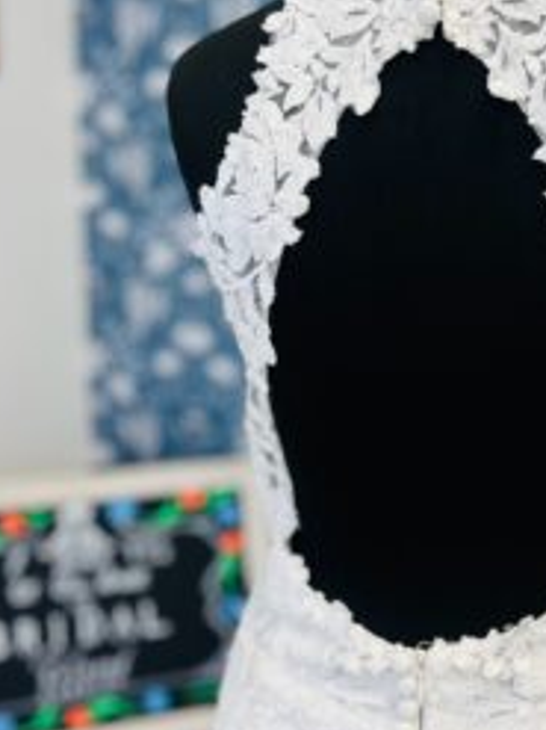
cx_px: 443
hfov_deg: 31.3
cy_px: 341
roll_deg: -0.7
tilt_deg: -9.0
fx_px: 947
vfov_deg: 42.1
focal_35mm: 45
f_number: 1.6
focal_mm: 5.1
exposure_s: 1/100
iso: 50
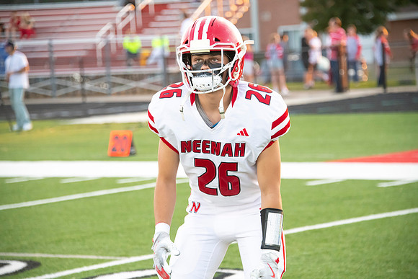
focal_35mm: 170
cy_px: 140
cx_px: 209
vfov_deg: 8.1
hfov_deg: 12.1
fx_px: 1974
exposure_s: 1/800
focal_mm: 170
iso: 4000
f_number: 5.6
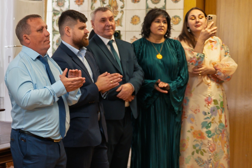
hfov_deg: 18.1
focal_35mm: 111
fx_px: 776
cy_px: 143
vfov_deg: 12.3
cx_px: 24
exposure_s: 1/200
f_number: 2.8
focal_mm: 36
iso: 400
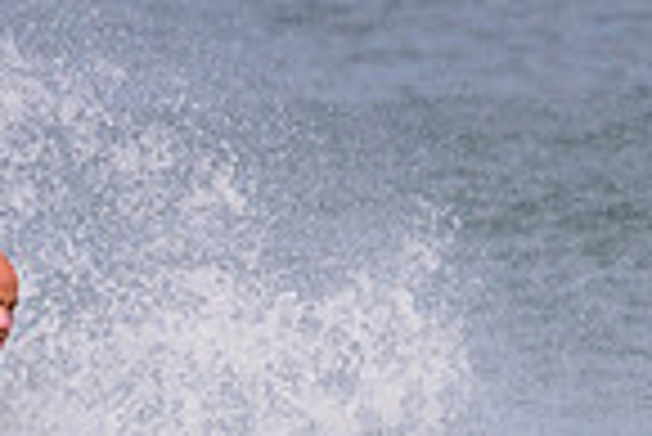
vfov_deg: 0.4
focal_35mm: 3206
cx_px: 49
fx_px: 58121
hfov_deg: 0.6
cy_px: 825
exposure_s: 1/2000
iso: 1400
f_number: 11
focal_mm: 800
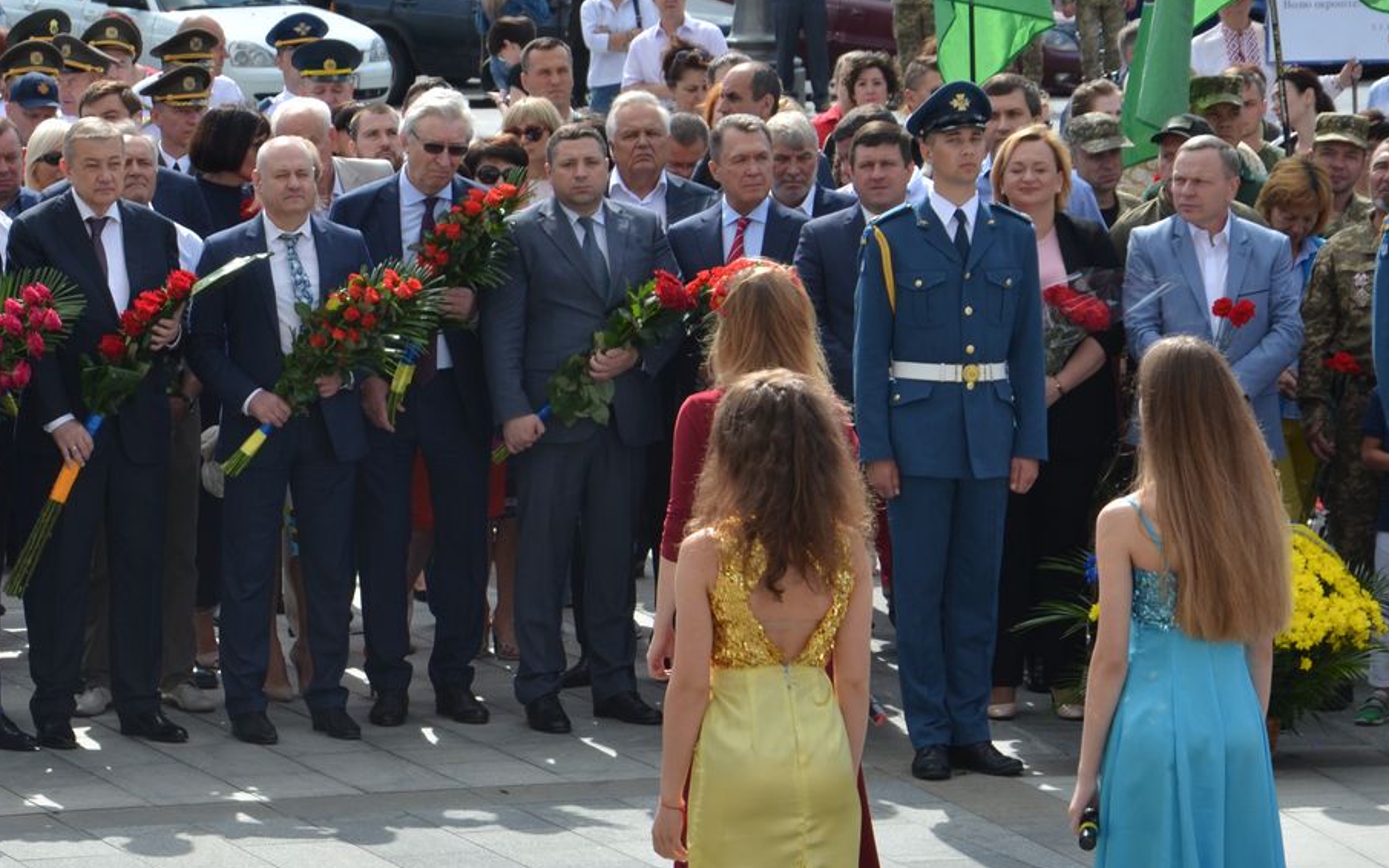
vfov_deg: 7.4
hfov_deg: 11.8
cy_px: 395
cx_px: 366
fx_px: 6691
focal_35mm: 177
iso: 250
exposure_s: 1/400
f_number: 9
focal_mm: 75
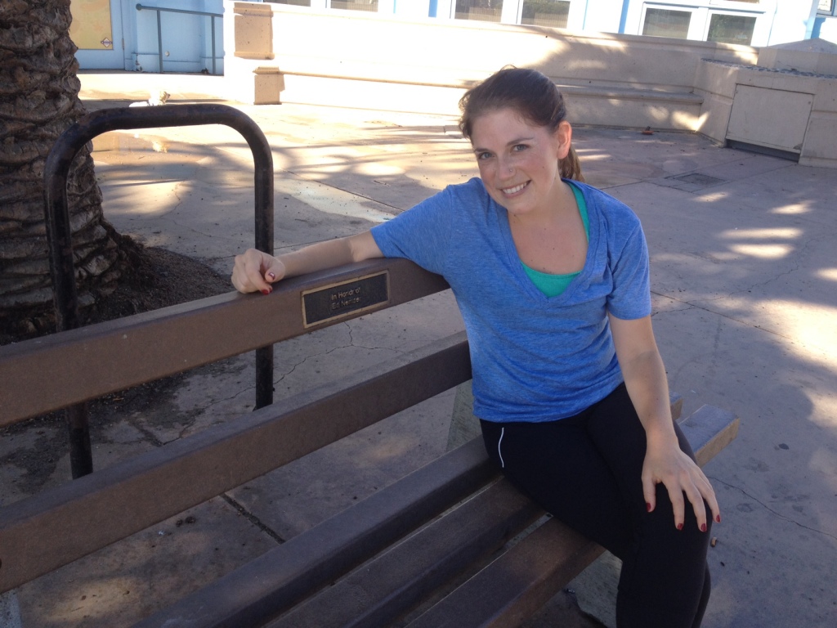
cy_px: 314
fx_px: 846
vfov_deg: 40.7
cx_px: 418
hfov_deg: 52.6
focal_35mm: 35
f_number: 2.4
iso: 64
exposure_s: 1/415
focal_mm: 4.28
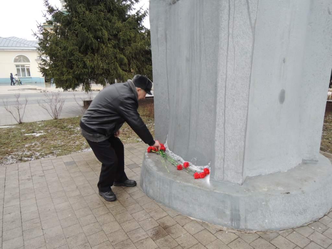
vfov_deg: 56.8
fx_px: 230
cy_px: 124
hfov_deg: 71.6
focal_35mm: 24
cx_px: 166
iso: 100
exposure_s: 1/40
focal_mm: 4.3
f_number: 2.8
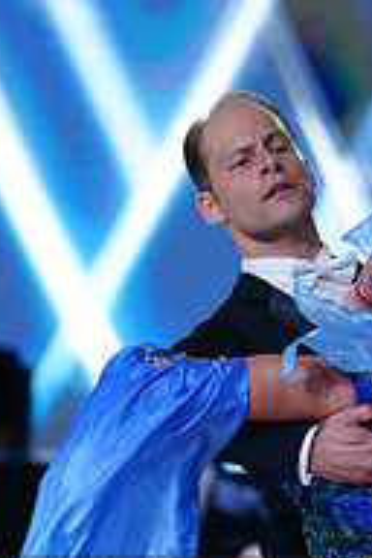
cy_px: 654
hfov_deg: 3.2
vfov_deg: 4.8
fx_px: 6633
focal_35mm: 428
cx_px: 330
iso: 640
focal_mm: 142
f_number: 2.8
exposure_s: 1/500
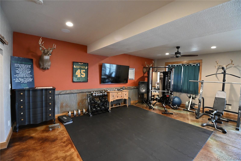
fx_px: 100
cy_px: 80
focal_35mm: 15
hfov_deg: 100.4
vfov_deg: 77.3
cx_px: 120
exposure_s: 1/100
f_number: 3.5
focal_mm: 10
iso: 3200
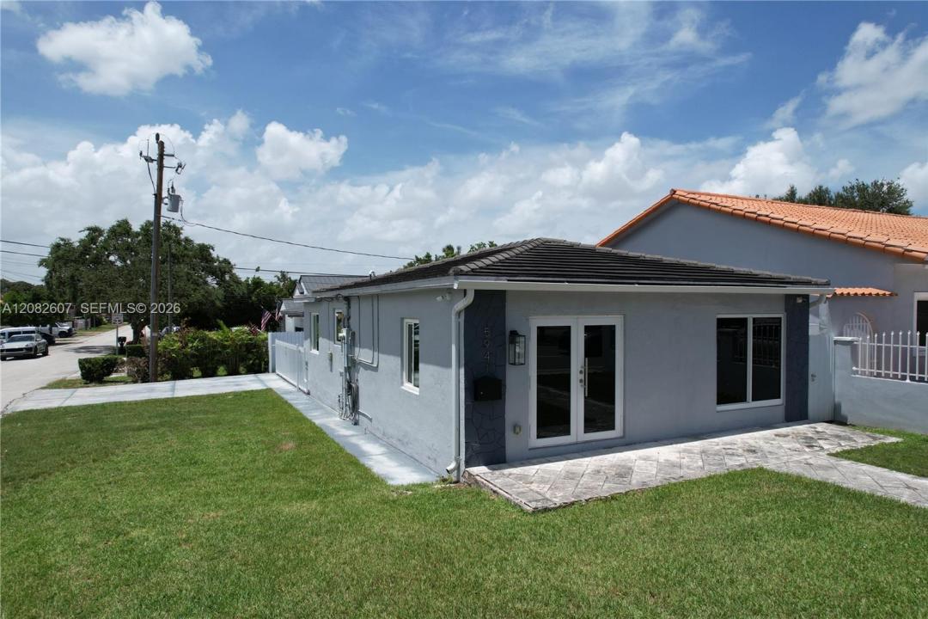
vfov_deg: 57.2
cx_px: 464
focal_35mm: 22
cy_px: 310
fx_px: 567
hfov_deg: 78.6
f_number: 2.8
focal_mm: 8.38
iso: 100
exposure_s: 1/2500
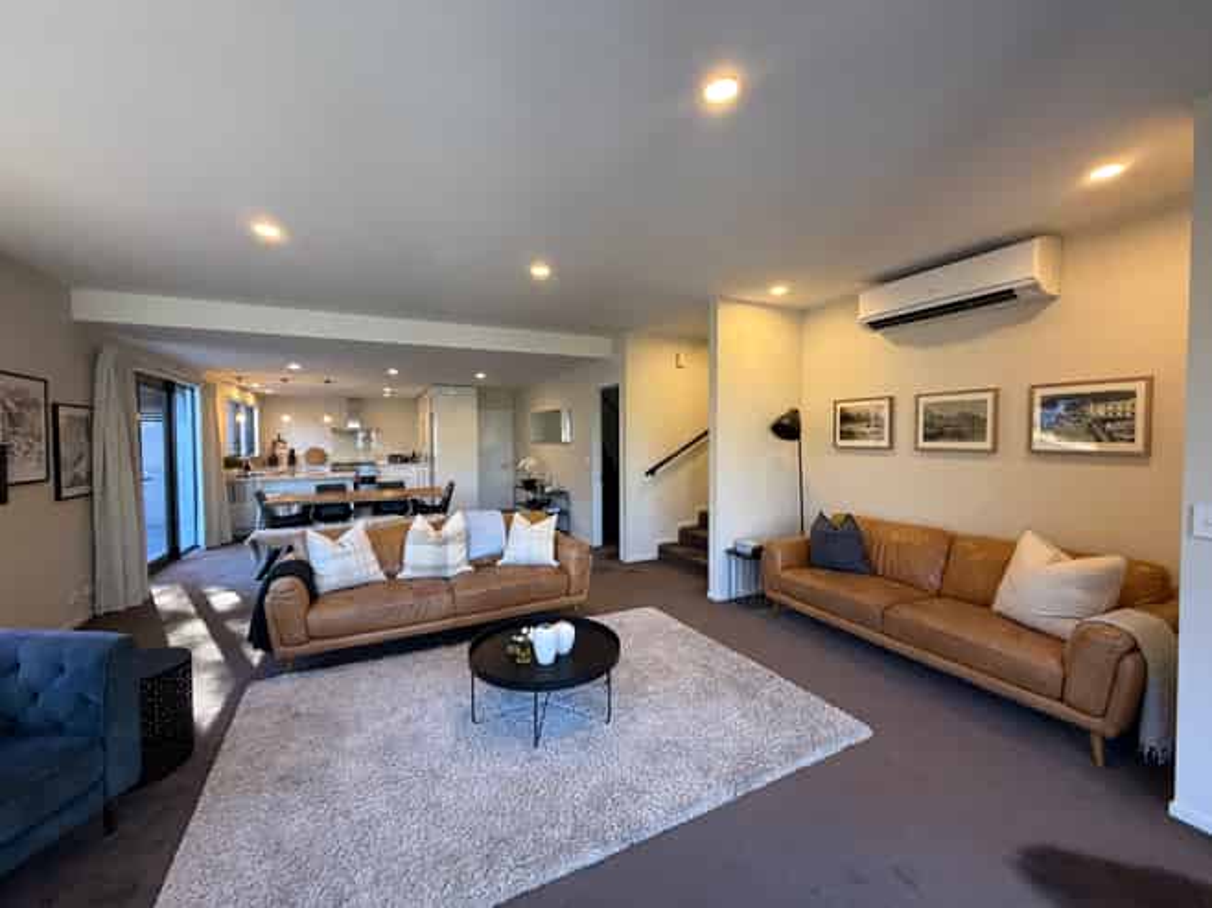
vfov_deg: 85.6
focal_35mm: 14
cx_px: 606
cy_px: 454
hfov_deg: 102.1
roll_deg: +0.5
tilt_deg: -2.4
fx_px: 490
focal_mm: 2.22
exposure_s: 1/100
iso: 125
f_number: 2.2
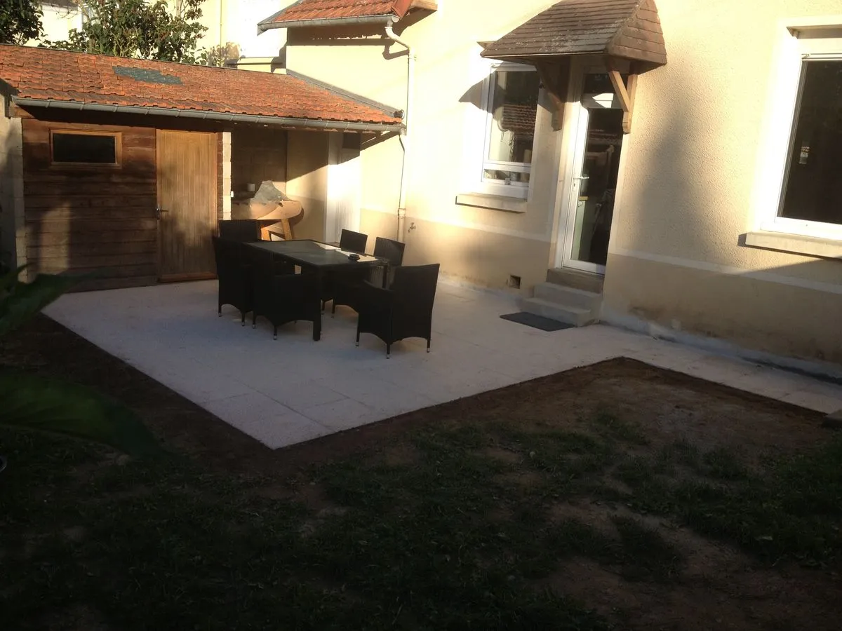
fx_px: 851
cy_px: 316
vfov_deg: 40.7
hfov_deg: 52.6
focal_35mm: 35
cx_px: 421
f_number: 2.4
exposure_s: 1/876
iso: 50
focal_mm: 4.28
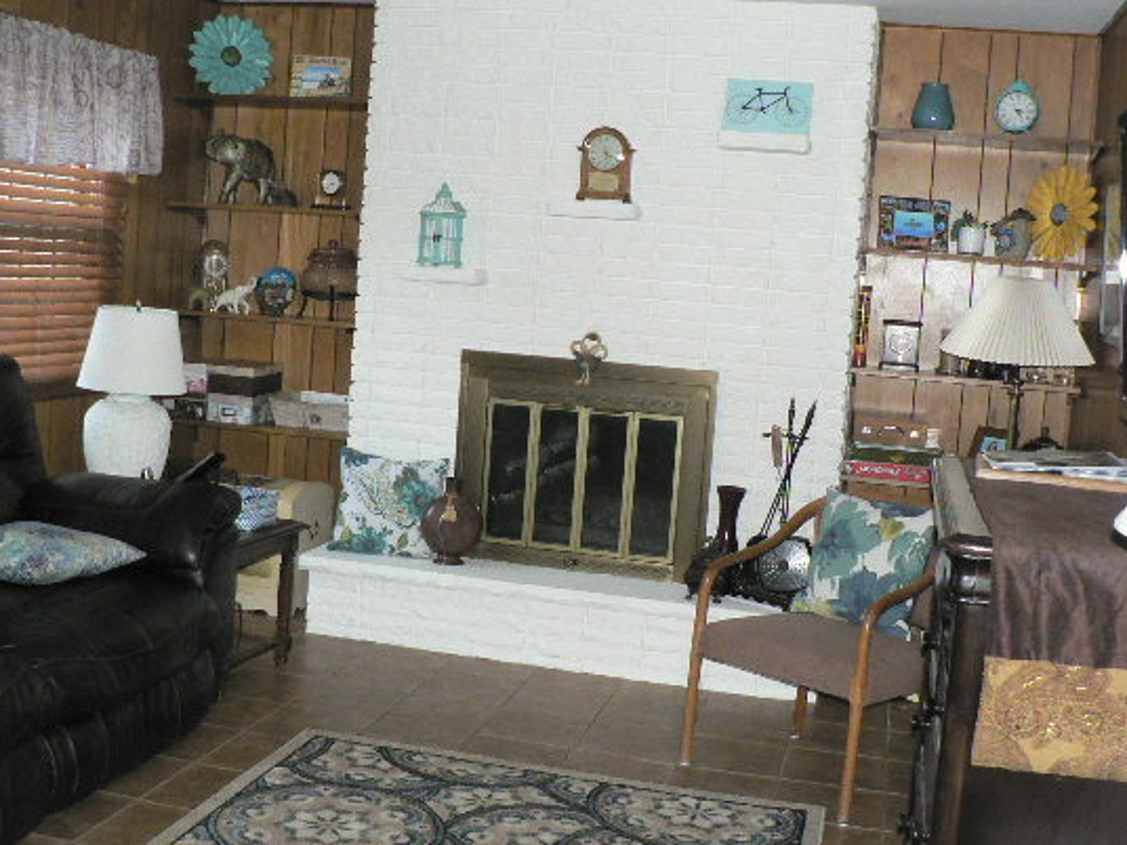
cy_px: 389
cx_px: 542
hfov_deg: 43.8
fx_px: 1400
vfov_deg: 33.6
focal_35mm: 43
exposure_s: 1/60
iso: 400
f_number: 2.8
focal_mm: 6
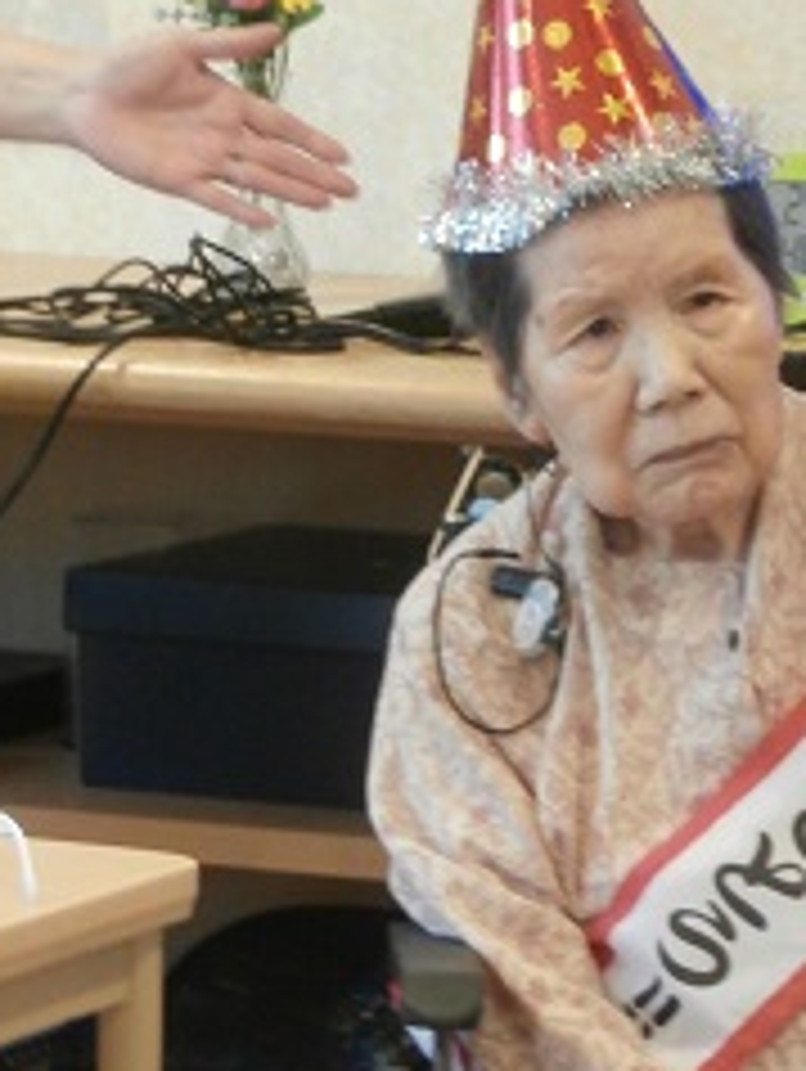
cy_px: 929
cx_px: 734
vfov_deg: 8.0
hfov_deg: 6.0
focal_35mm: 246
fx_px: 7624
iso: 400
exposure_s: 1/13
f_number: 5.4
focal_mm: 19.54
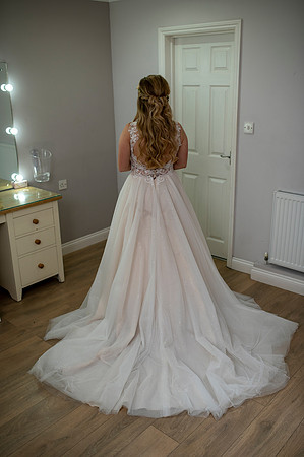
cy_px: 228
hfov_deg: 37.8
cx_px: 152
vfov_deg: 54.5
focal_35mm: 35
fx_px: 444
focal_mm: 35
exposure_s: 1/100
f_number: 2.5
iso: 160
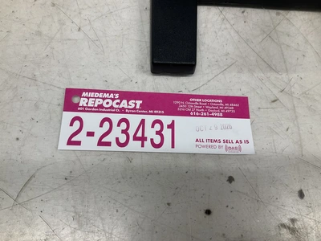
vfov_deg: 48.2
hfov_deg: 61.7
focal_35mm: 29
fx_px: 269
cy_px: 120
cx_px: 160
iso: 32
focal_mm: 3
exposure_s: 1/120
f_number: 1.8
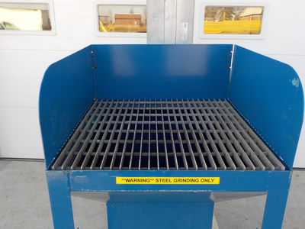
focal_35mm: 30
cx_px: 152
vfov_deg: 46.8
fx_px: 264
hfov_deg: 60.0
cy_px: 114
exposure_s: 1/160
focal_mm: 4.1
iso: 125
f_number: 3.3
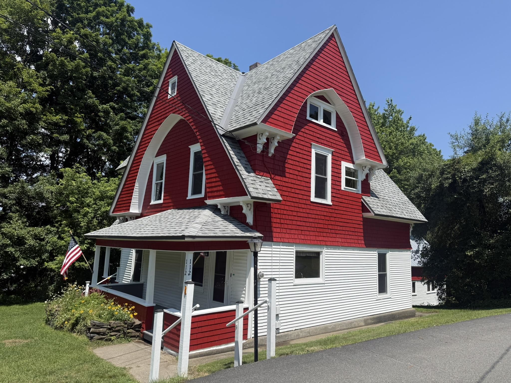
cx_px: 256
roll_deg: -2.5
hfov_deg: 71.6
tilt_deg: +8.3
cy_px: 192
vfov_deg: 56.8
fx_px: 354
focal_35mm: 24
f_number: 1.78
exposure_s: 1/4405
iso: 80
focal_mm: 6.76
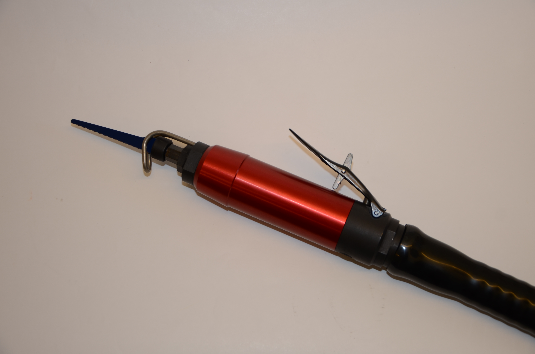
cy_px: 177
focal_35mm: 52
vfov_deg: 25.6
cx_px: 268
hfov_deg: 37.9
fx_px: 779
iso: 100
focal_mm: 35
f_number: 4.5
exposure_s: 1/100
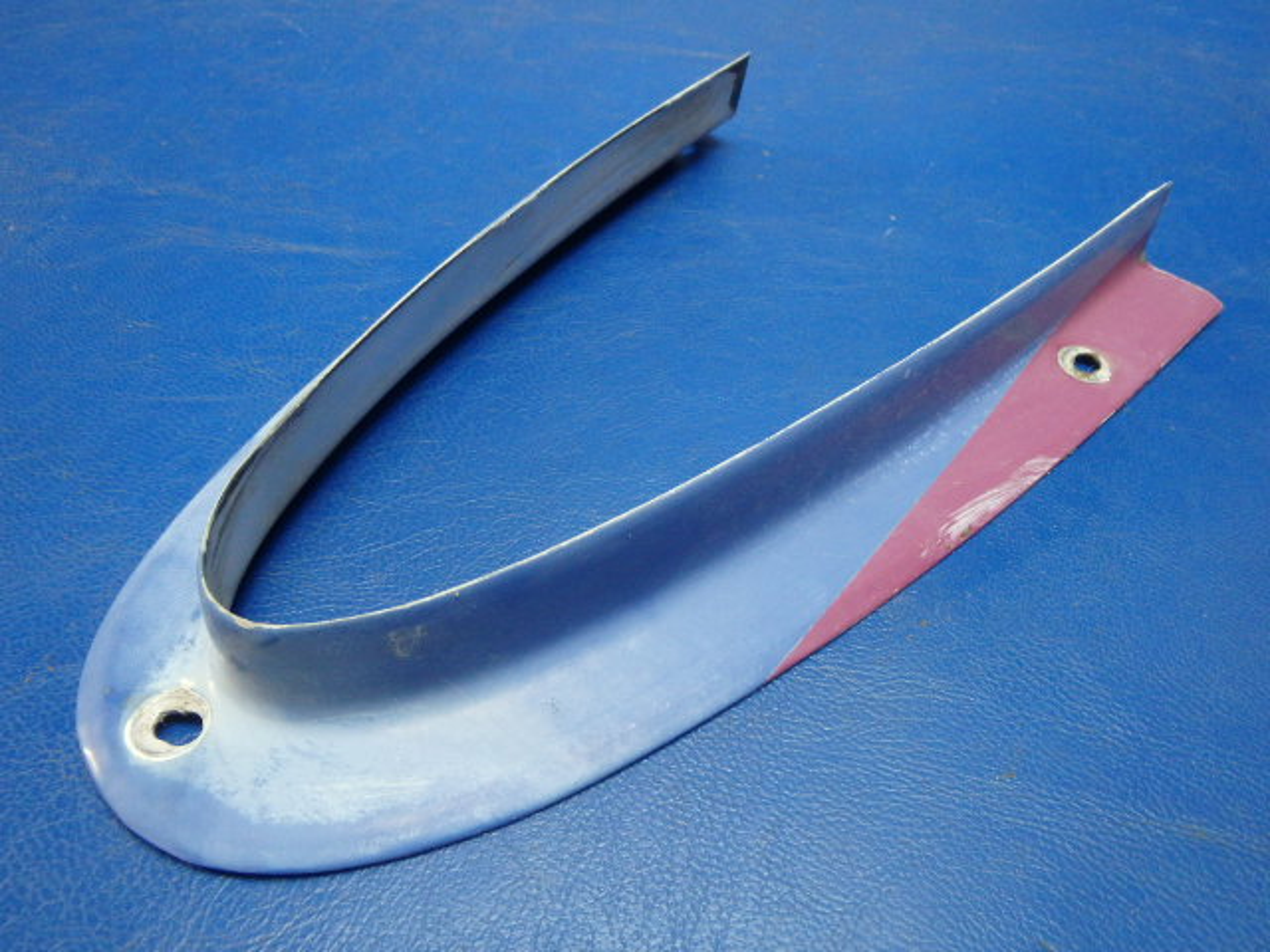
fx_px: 1027
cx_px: 635
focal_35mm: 28
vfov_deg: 49.7
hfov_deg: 63.4
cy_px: 476
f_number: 3.9
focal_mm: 5
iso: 500
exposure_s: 1/30
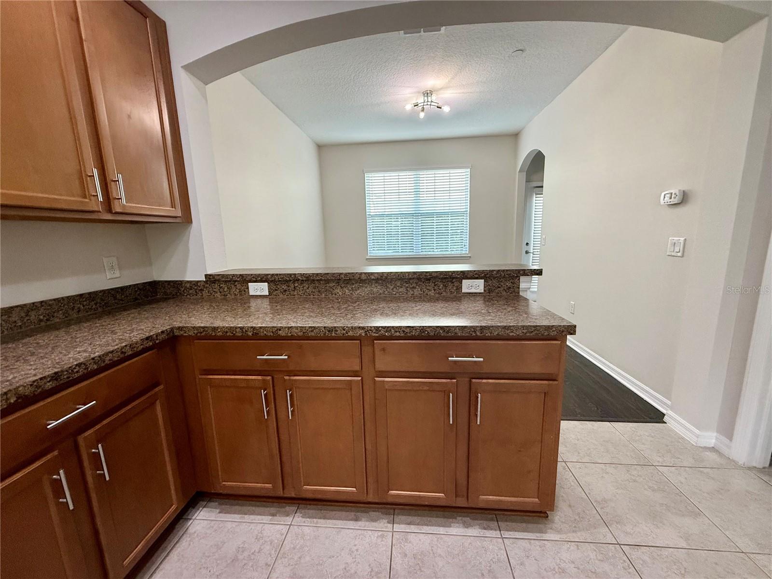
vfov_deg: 85.7
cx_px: 386
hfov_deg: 102.1
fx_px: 312
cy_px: 290
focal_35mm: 14
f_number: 2.2
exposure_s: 1/120
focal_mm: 2.22
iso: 320
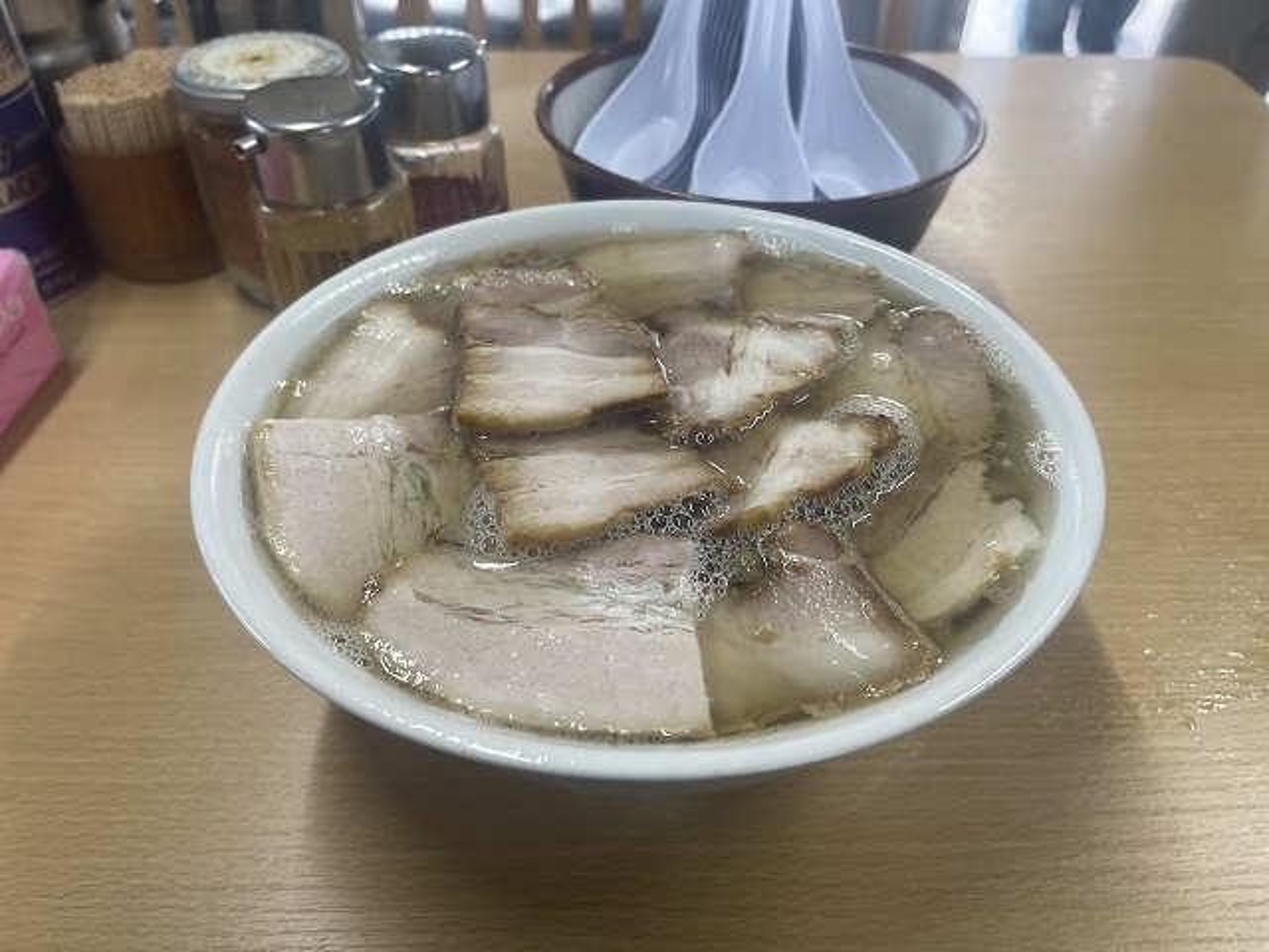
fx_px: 916
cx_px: 634
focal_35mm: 25
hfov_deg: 69.4
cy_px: 476
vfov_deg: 54.9
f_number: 1.6
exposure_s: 1/100
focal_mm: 5.1
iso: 80
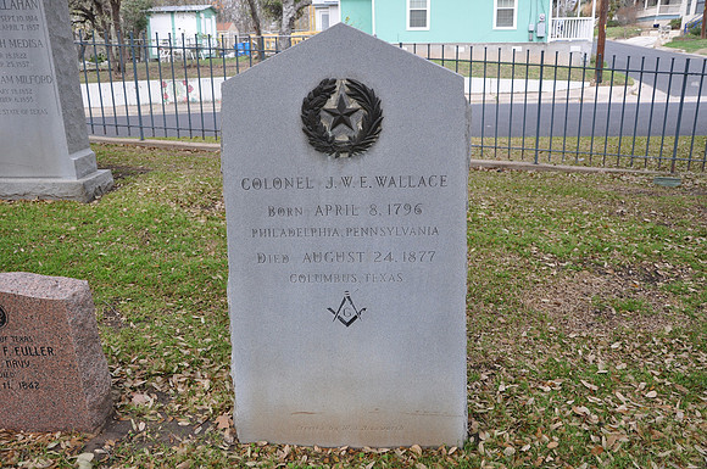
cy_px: 234
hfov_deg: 59.6
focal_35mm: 32
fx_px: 618
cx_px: 354
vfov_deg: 41.6
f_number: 5.6
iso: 400
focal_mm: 21
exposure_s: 1/125
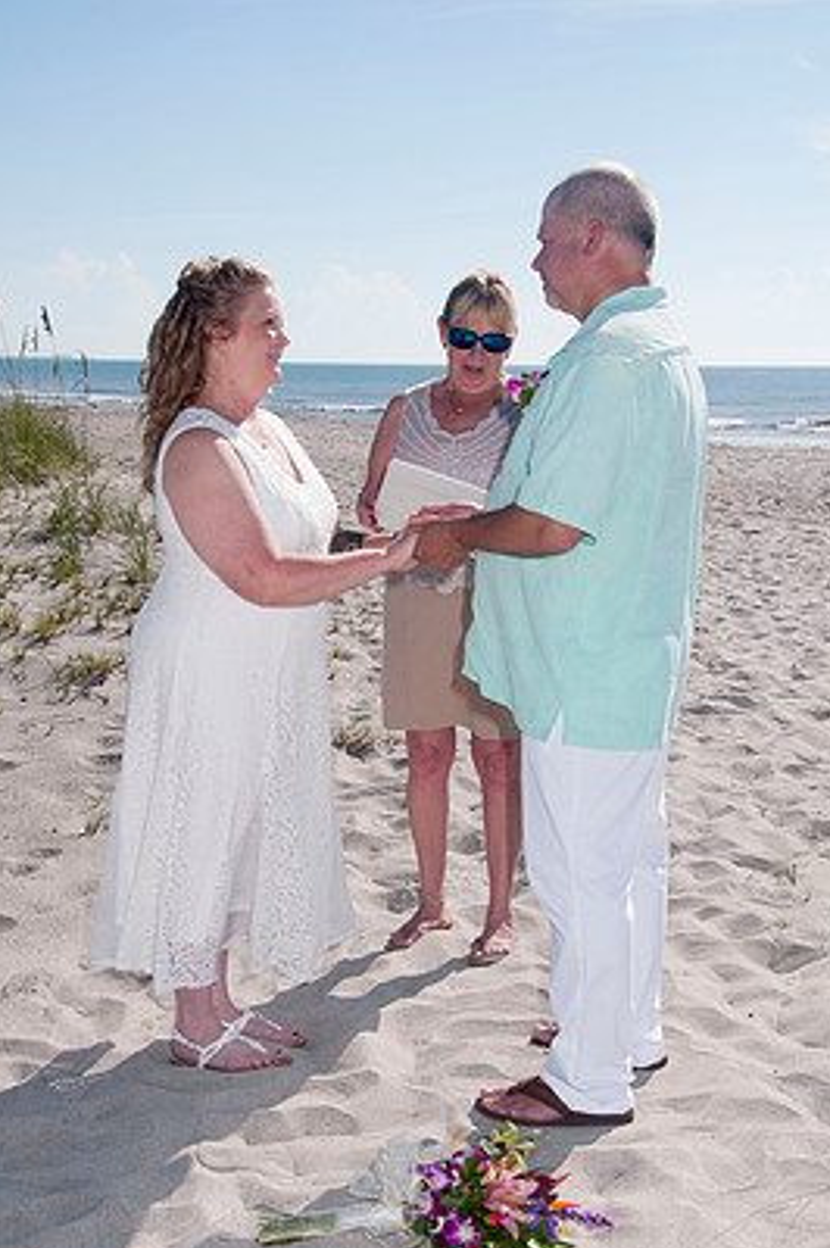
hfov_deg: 25.0
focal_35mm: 54
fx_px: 1871
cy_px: 699
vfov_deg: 36.8
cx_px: 407
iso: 100
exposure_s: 1/250
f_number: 11
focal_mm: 32
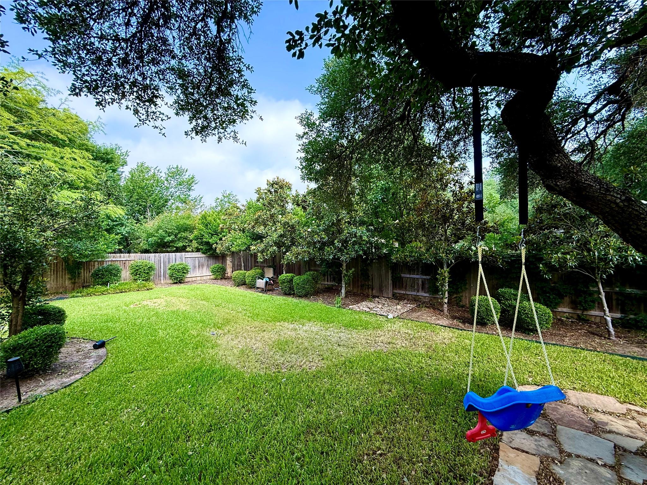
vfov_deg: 85.7
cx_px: 324
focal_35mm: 14
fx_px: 262
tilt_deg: +0.8
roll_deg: +0.5
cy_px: 242
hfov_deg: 102.1
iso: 64
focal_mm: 2.22
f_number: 2.2
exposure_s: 1/336
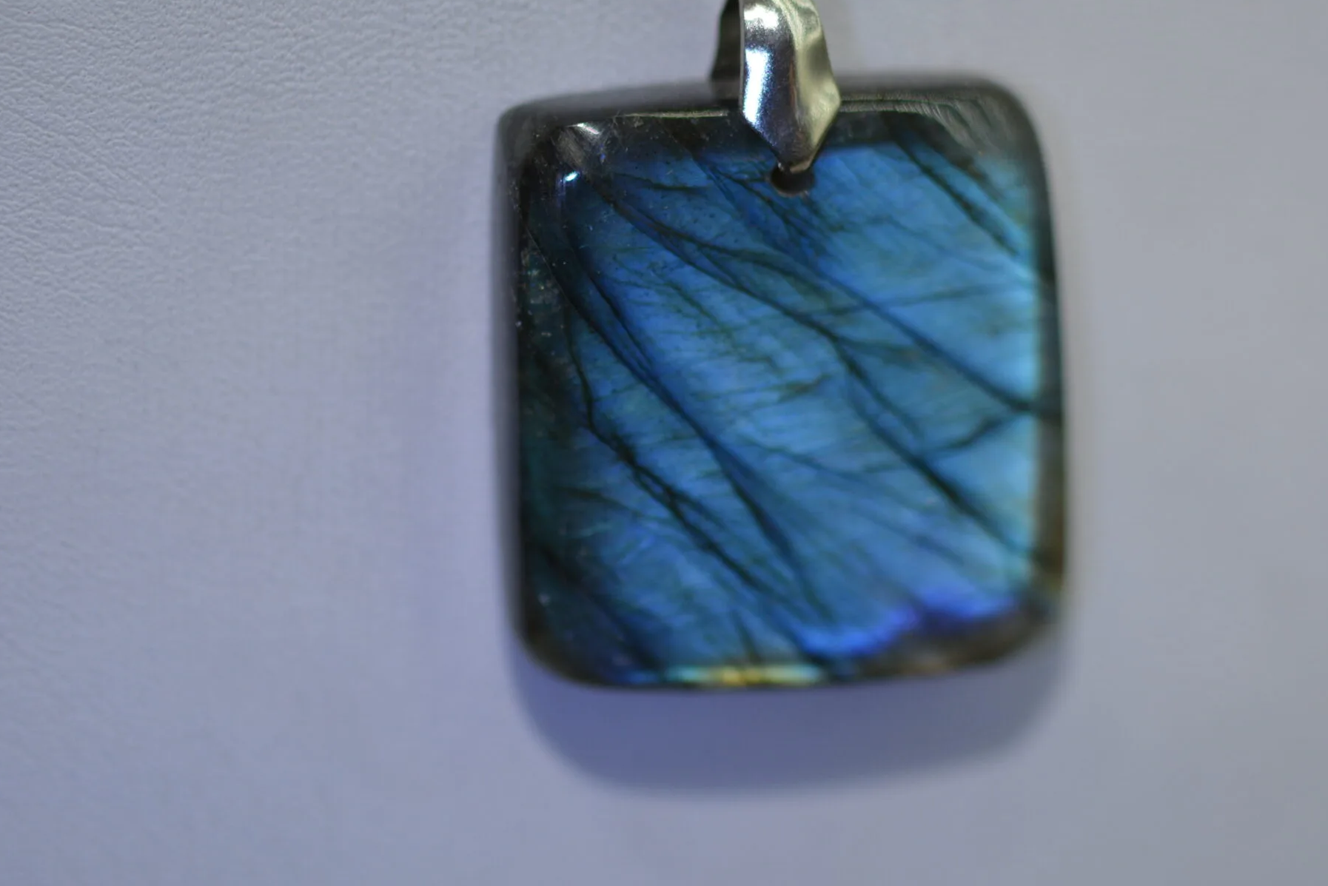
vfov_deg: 6.1
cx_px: 905
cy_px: 328
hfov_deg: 9.2
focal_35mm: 225
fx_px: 8291
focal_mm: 105
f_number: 3.5
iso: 360
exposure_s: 1/500
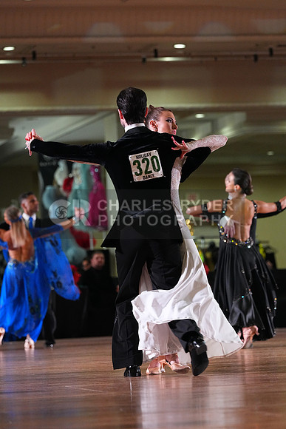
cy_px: 214
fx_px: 2144
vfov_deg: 11.4
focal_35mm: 180
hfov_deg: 7.6
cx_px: 143
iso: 6400
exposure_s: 1/400
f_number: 5
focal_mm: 180
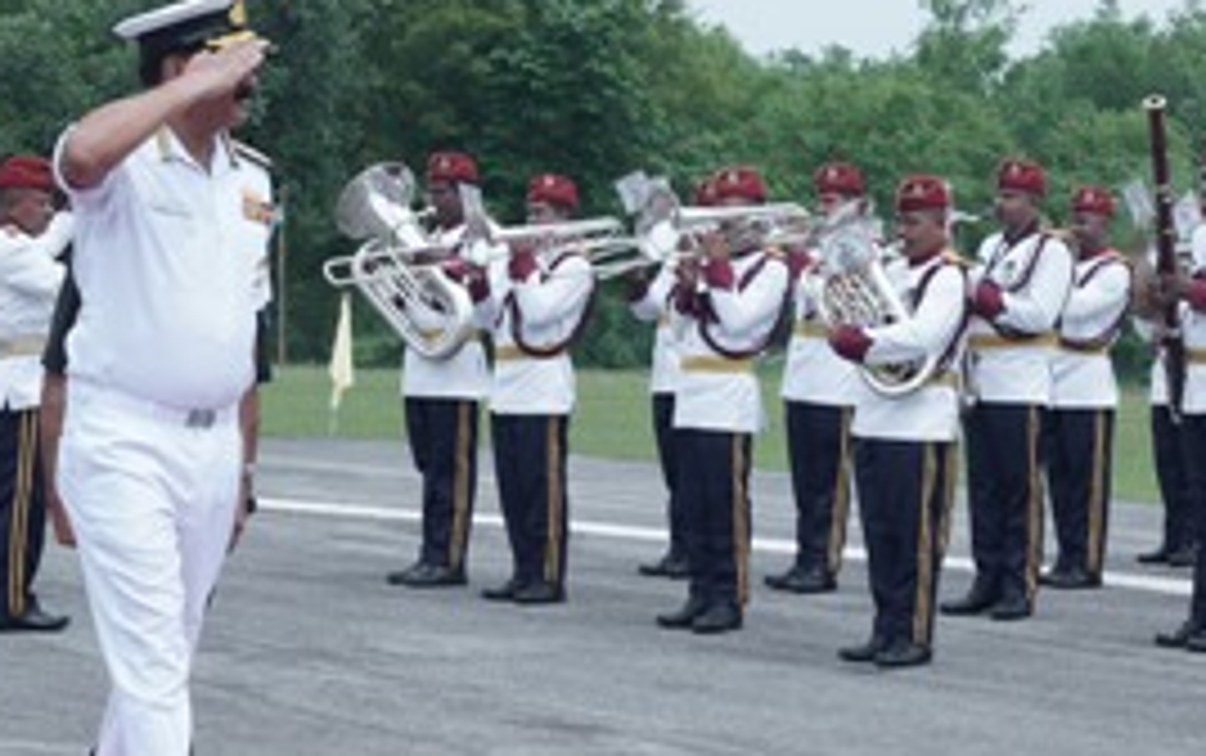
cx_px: 729
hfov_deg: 16.6
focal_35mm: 125
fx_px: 4119
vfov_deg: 10.5
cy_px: 353
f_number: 11
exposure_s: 1/160
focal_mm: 51.5
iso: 160
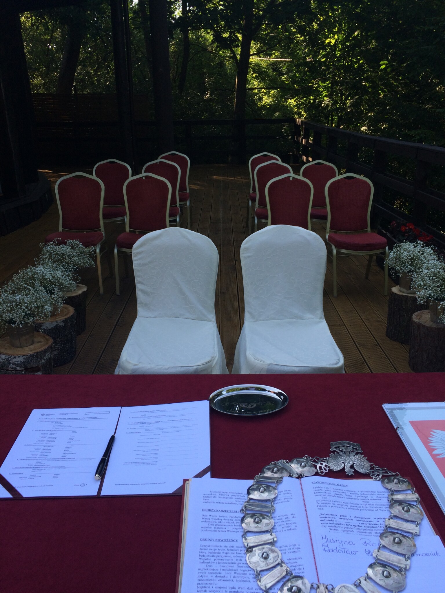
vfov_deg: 61.7
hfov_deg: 48.2
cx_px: 222
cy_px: 296
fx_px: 497
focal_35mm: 29
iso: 32
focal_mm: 4.15
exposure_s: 1/414
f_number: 2.2
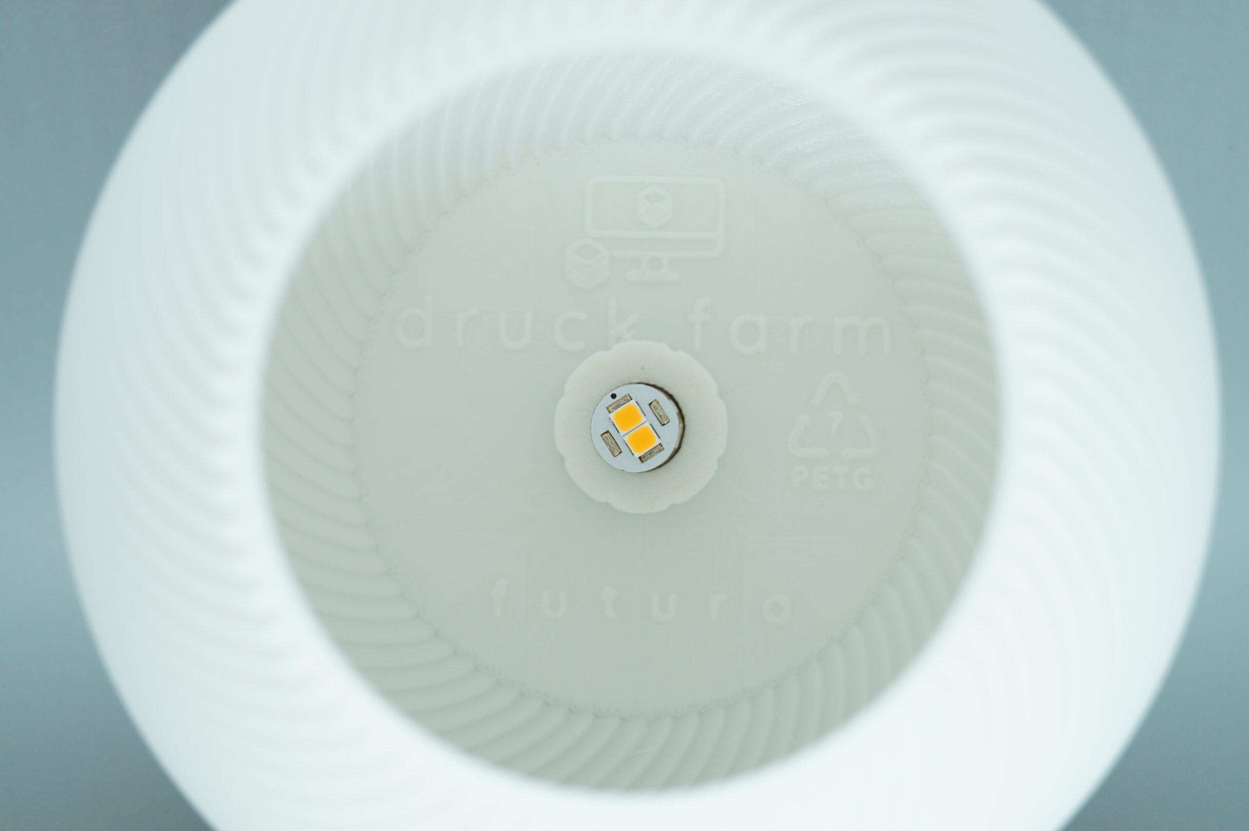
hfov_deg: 27.0
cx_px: 624
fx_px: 2601
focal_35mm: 75
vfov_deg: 18.2
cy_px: 416
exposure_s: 1/80
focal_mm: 50
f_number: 5.6
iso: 125
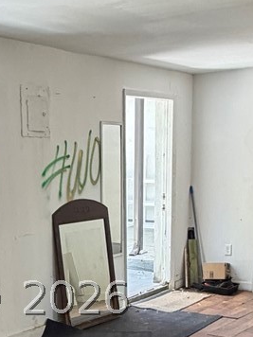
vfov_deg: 29.5
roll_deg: +0.2
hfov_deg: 23.1
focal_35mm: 63
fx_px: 614
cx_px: 73
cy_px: 298
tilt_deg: -13.0
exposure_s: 1/121
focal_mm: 2.22
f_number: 2.2
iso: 250
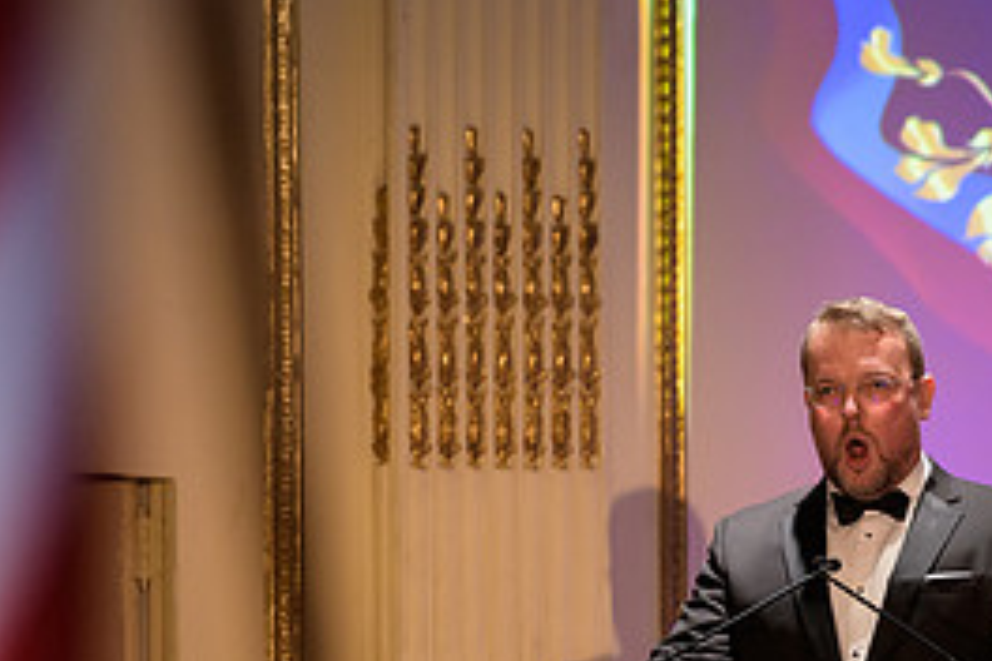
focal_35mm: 439
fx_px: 12096
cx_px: 812
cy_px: 509
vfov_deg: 3.1
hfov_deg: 4.7
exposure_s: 1/125
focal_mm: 200
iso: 1250
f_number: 3.2
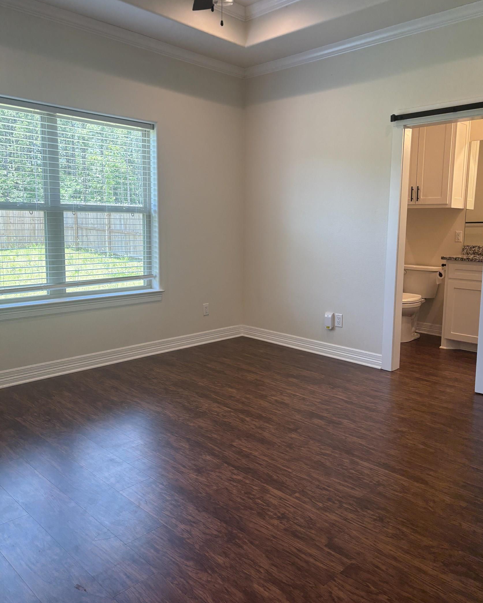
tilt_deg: -7.3
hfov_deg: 51.5
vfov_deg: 62.2
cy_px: 284
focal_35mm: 28
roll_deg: -2.2
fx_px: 500
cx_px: 245
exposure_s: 1/120
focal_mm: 5.96
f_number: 1.6
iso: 100
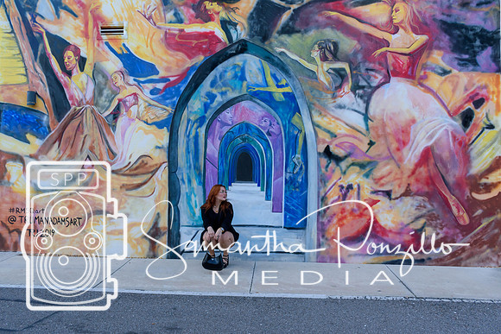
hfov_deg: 61.1
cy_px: 156
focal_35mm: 30
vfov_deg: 43.0
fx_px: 424
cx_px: 244
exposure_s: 1/250
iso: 360
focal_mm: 18
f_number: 8
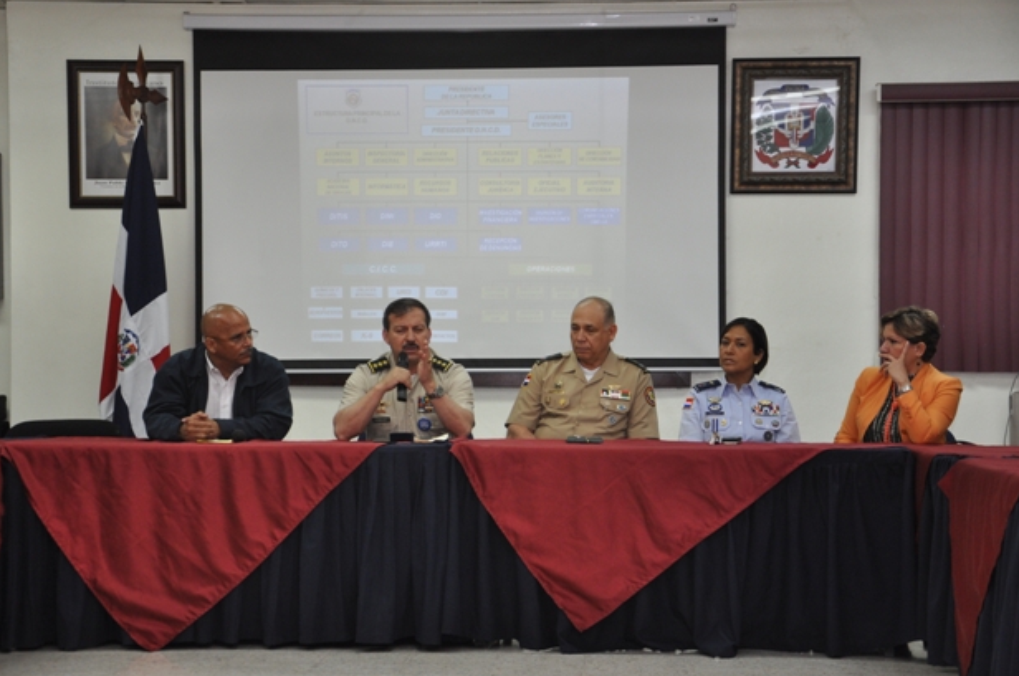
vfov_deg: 16.8
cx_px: 495
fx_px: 2290
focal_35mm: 81
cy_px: 348
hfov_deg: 25.1
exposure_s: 1/60
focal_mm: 52
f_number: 5
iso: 640
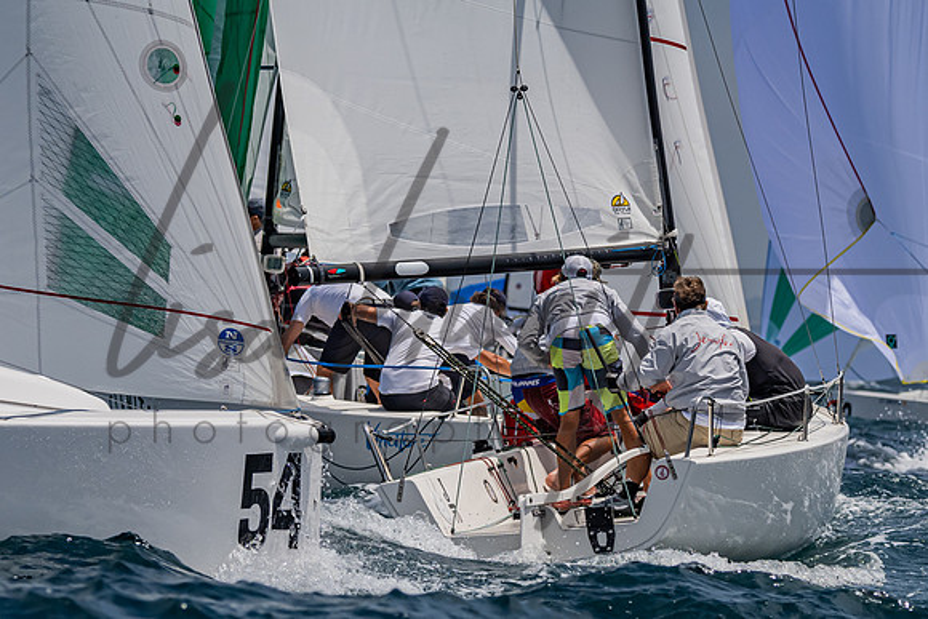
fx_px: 10217
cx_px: 354
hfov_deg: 5.2
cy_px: 584
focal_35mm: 396
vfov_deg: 3.5
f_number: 6.3
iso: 400
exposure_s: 1/4000
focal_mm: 210
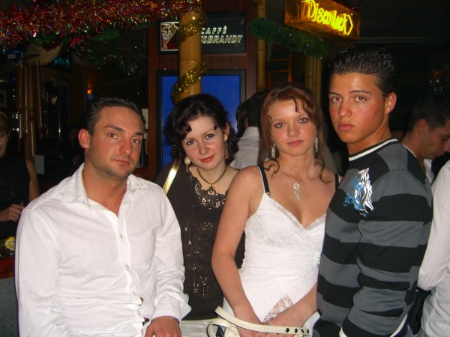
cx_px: 225
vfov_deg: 37.7
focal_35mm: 38
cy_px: 168
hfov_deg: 49.0
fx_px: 494
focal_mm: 7.9
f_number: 2.8
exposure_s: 1/60
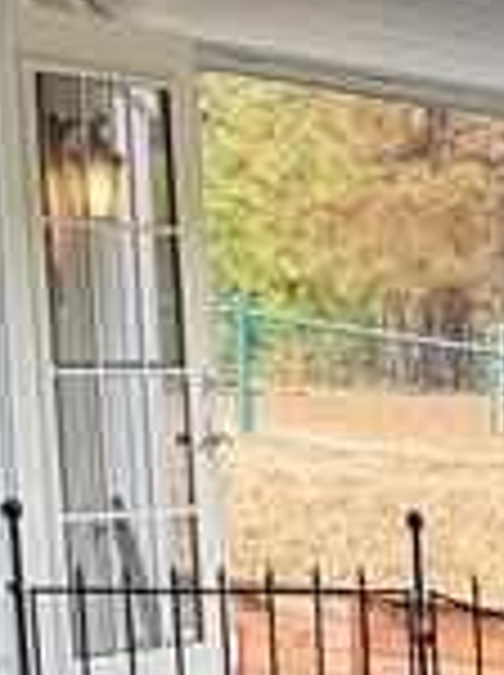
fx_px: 3193
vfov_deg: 11.5
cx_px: 1102
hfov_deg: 8.4
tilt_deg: -12.2
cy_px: 1080
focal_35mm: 164
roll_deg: -1.2
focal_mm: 6.76
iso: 80
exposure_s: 1/153
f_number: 1.78
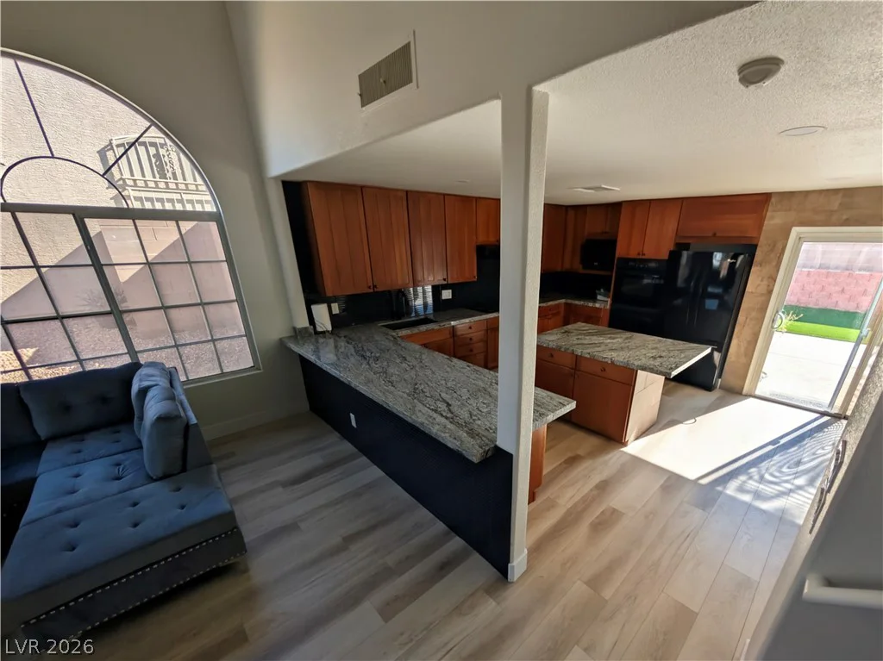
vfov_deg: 94.5
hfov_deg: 110.6
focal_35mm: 12
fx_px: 306
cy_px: 330
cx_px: 442
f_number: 1.7
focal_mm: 2.02
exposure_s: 1/490
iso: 42
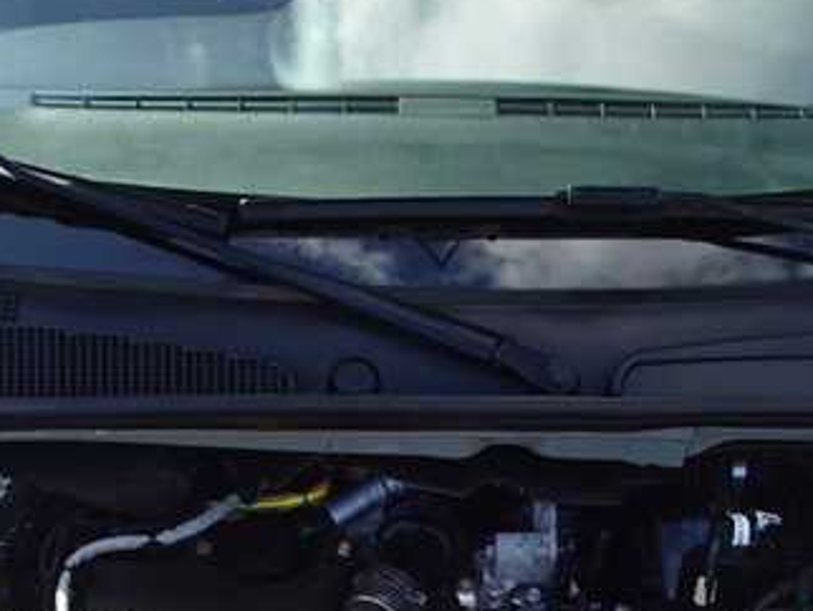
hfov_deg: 32.6
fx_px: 1387
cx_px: 449
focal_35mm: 59
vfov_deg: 23.4
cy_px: 661
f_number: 2.8
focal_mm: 4.5
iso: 100
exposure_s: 1/400
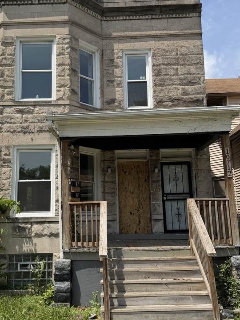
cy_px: 163
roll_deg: +0.7
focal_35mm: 36
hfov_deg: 39.5
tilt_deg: +9.5
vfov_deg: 51.4
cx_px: 100
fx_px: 333
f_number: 1.78
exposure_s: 1/4975
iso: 80
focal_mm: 6.76
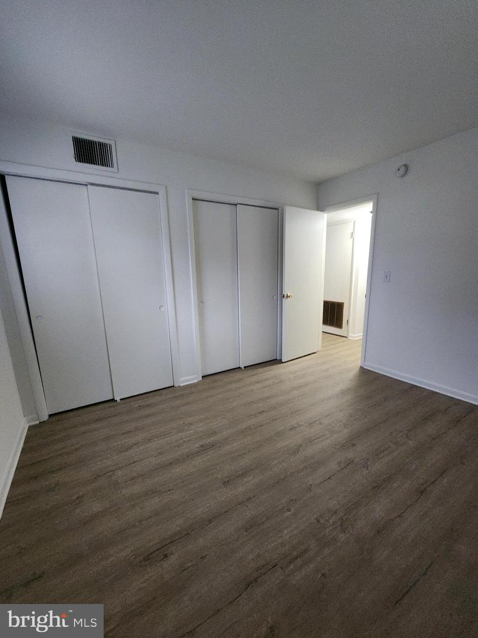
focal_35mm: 13
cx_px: 239
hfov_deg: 89.9
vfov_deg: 106.2
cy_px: 319
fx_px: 239
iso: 640
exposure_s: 1/24
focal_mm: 2.2
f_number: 2.2
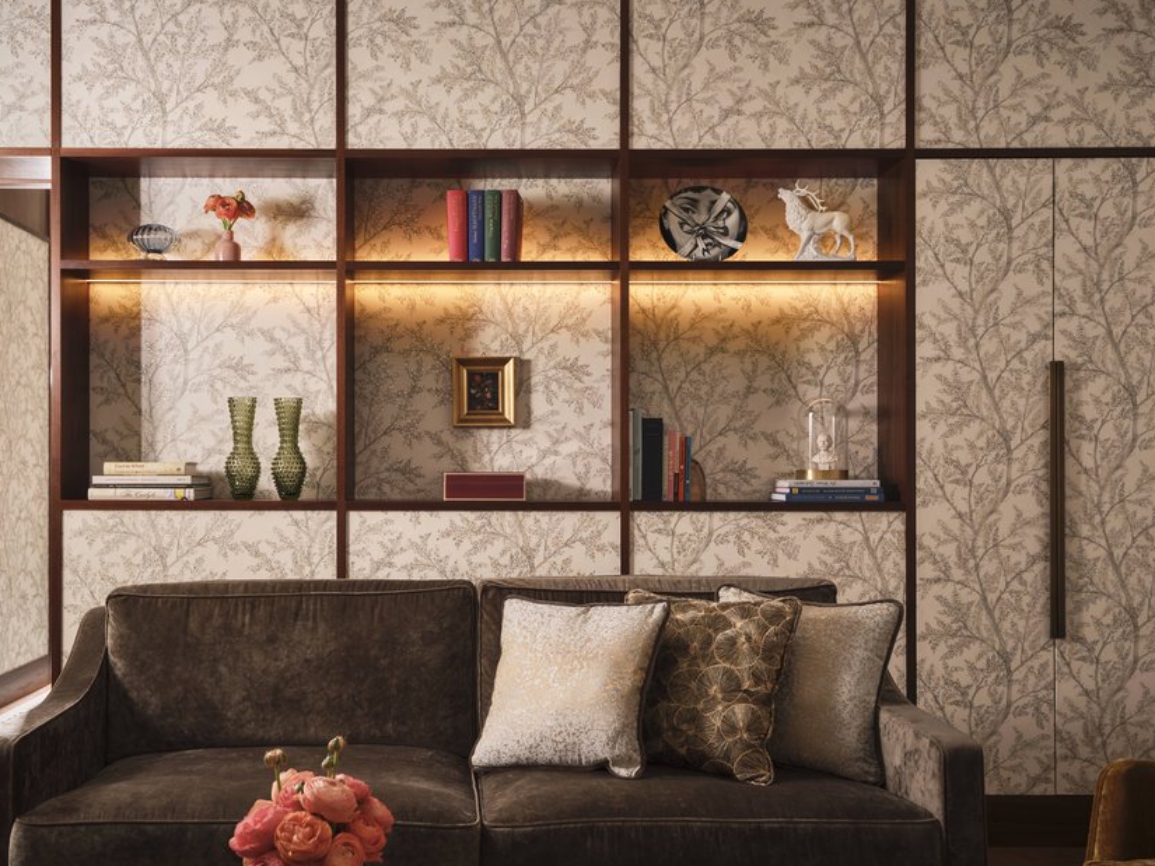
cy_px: 487
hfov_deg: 51.3
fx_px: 1201
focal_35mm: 36
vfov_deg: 39.6
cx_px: 546
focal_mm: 36.2
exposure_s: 1.5
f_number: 8
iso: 400
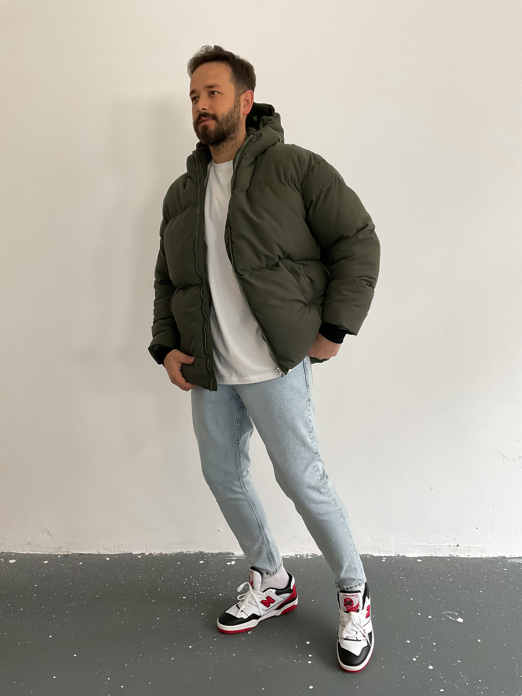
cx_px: 261
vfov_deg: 61.7
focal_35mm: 29
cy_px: 348
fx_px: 583
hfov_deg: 48.2
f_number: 1.8
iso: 125
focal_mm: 3
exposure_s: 1/50
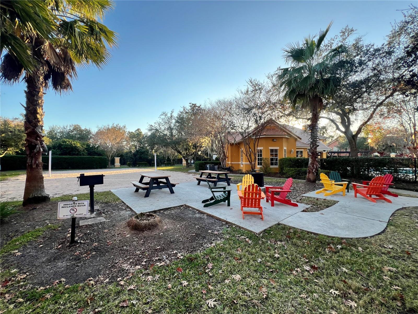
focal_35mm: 13
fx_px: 157
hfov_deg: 106.2
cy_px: 157
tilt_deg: +1.4
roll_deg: +0.9
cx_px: 209
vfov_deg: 89.9
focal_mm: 1.57
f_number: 1.8
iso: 32
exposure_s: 1/215
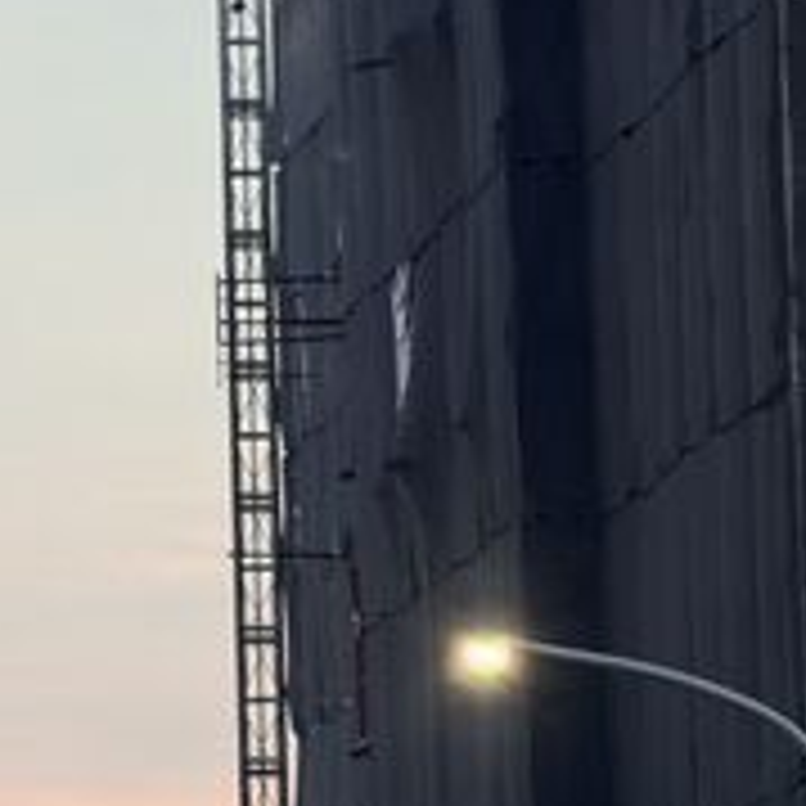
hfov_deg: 4.4
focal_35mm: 394
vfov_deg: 4.4
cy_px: 360
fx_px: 10379
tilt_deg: +5.2
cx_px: 432
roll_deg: +1.8
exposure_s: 1/120
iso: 160
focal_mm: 16.89
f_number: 2.8
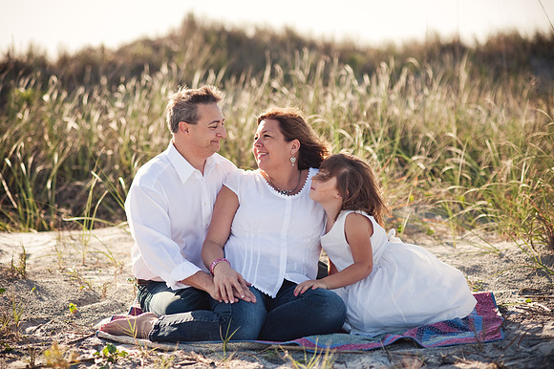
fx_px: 1307
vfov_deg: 16.1
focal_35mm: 85
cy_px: 184
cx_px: 277
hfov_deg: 23.9
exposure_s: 1/1600
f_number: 2.5
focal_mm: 85
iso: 200
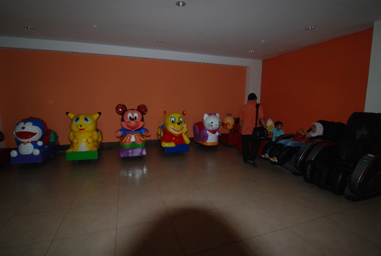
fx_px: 175
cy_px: 128
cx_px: 190
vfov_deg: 72.3
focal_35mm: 16
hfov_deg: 94.9
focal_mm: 11
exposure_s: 1/50
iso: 800
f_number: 10
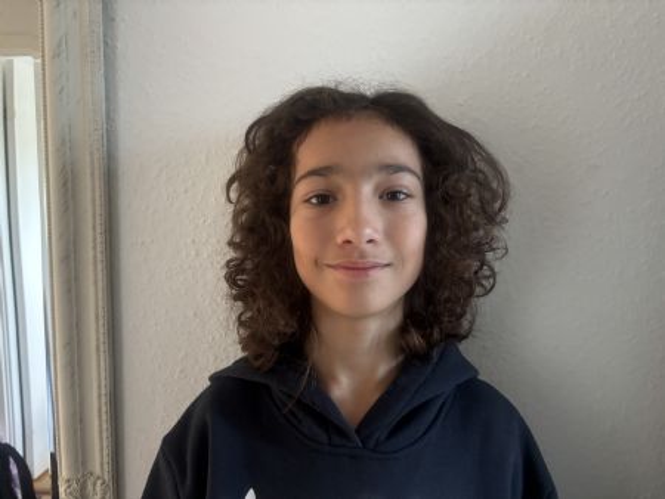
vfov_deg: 53.1
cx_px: 332
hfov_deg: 67.3
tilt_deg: -4.6
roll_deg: -1.0
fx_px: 500
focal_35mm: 26
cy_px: 250
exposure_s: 1/35
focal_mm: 5.96
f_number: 1.6
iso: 640
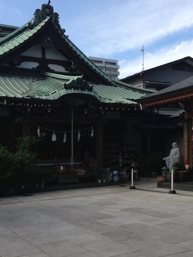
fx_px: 364
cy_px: 135
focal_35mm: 49
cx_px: 109
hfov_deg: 29.7
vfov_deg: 38.9
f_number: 2.4
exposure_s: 1/1205
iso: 50
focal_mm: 4.13
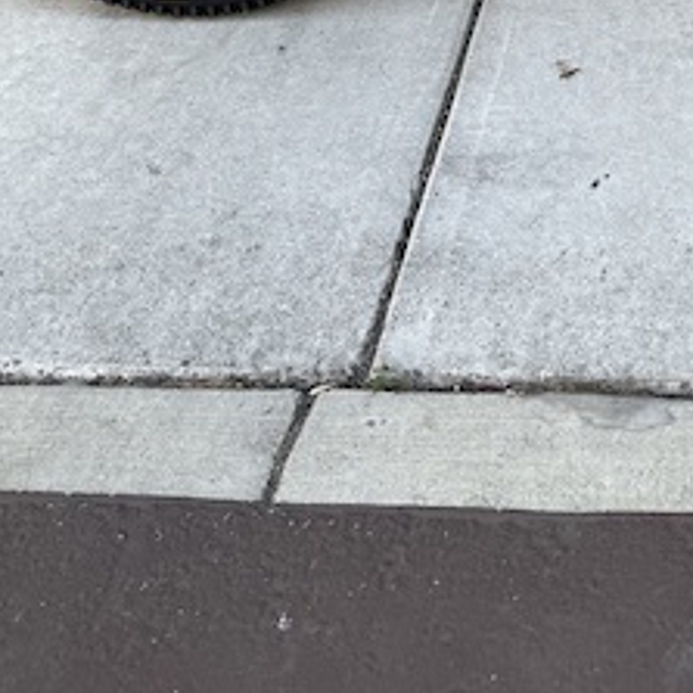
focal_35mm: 76
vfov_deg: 18.8
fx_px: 1721
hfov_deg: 21.7
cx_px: 746
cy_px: -472
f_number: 1.78
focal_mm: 6.76
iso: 80
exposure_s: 1/425
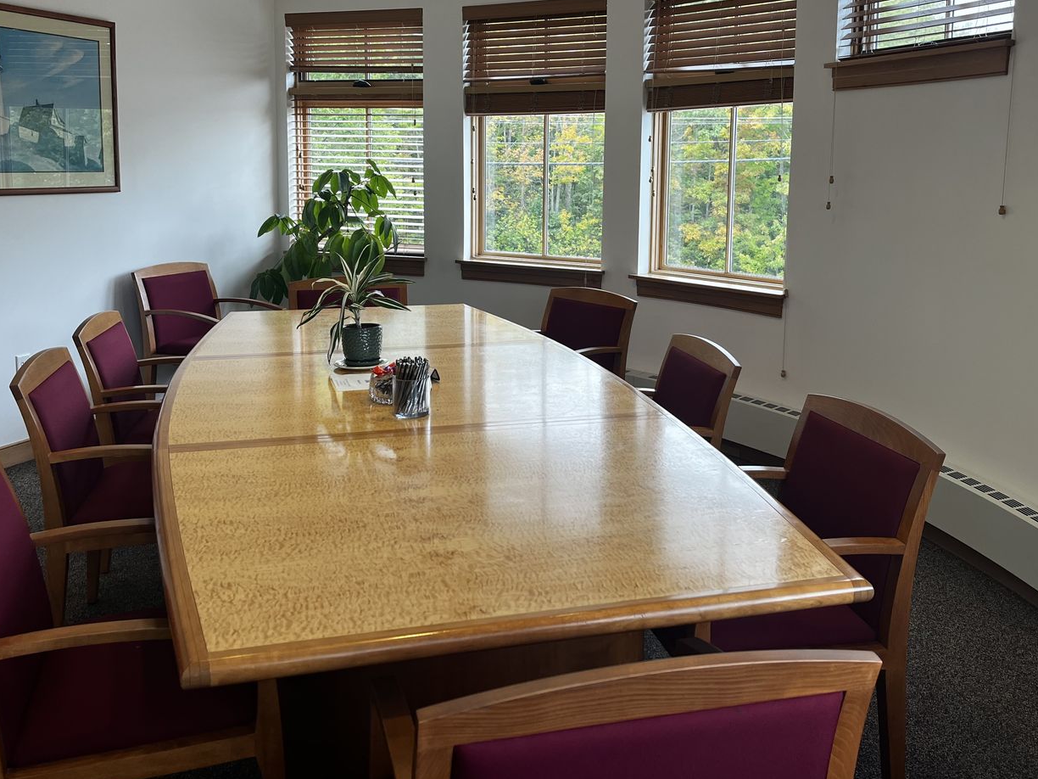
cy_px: 278
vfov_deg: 41.4
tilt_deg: -6.7
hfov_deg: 53.9
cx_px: 566
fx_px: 1020
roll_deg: -1.7
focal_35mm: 34
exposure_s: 1/120
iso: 64
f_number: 1.6
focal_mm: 5.1
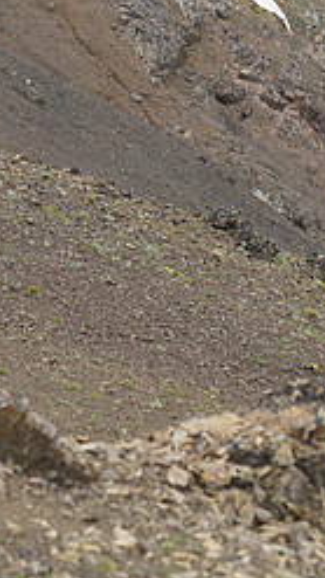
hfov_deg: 4.3
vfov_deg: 7.7
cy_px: 267
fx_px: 4304
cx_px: -18
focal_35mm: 281
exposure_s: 1/1000
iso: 1250
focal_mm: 114
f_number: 5.6
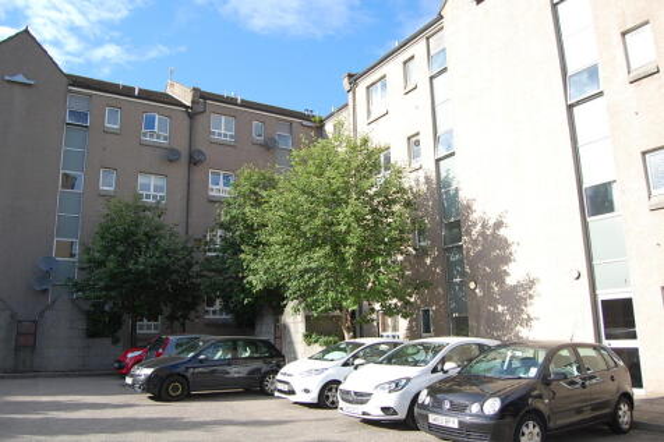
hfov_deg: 67.4
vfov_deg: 47.9
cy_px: 221
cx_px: 332
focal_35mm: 27
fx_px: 498
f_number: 5.6
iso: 250
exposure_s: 1/500
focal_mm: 18
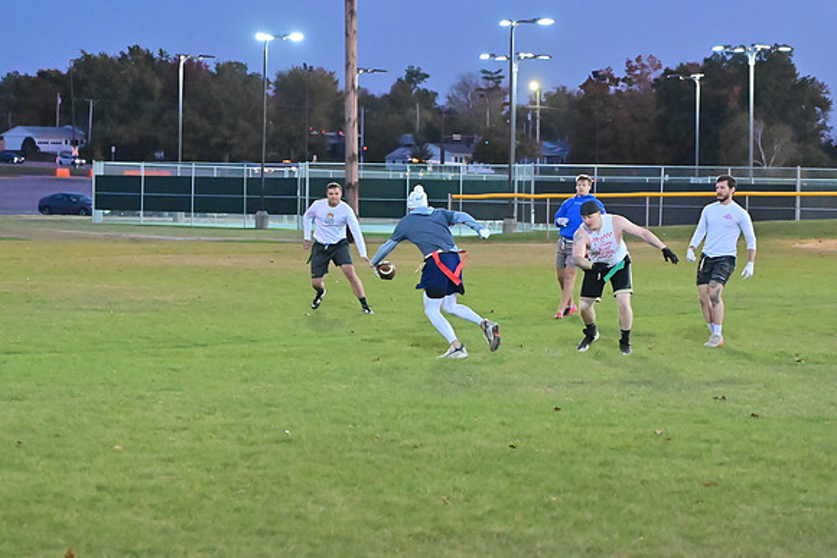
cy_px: 279
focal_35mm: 105
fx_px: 2442
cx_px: 418
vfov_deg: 13.0
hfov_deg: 19.5
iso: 6400
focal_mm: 70
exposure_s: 1/500
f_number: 4
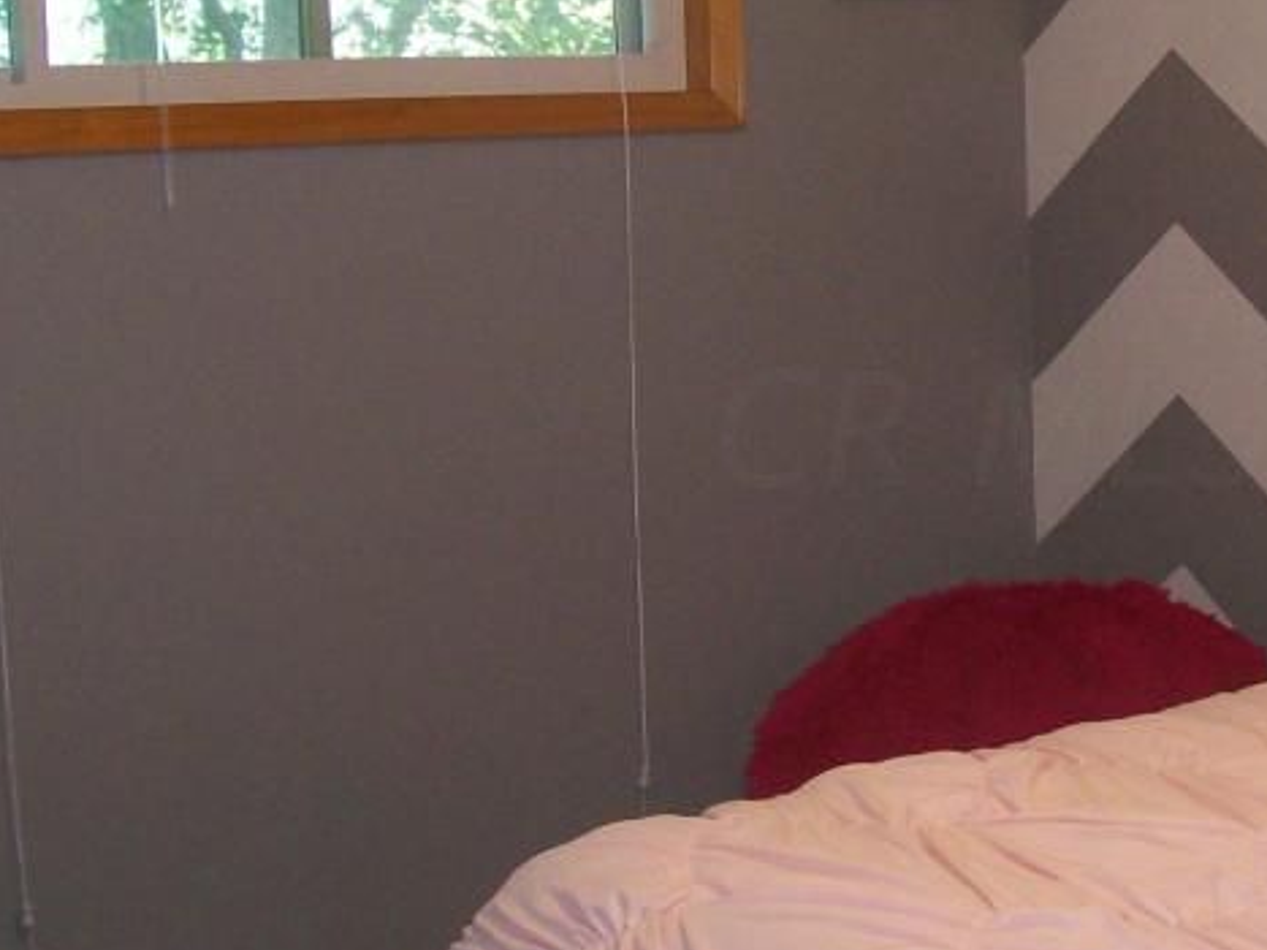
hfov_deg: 24.4
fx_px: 2891
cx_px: 993
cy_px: 429
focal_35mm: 79
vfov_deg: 18.6
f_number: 2.7
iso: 140
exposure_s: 1/64
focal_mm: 6
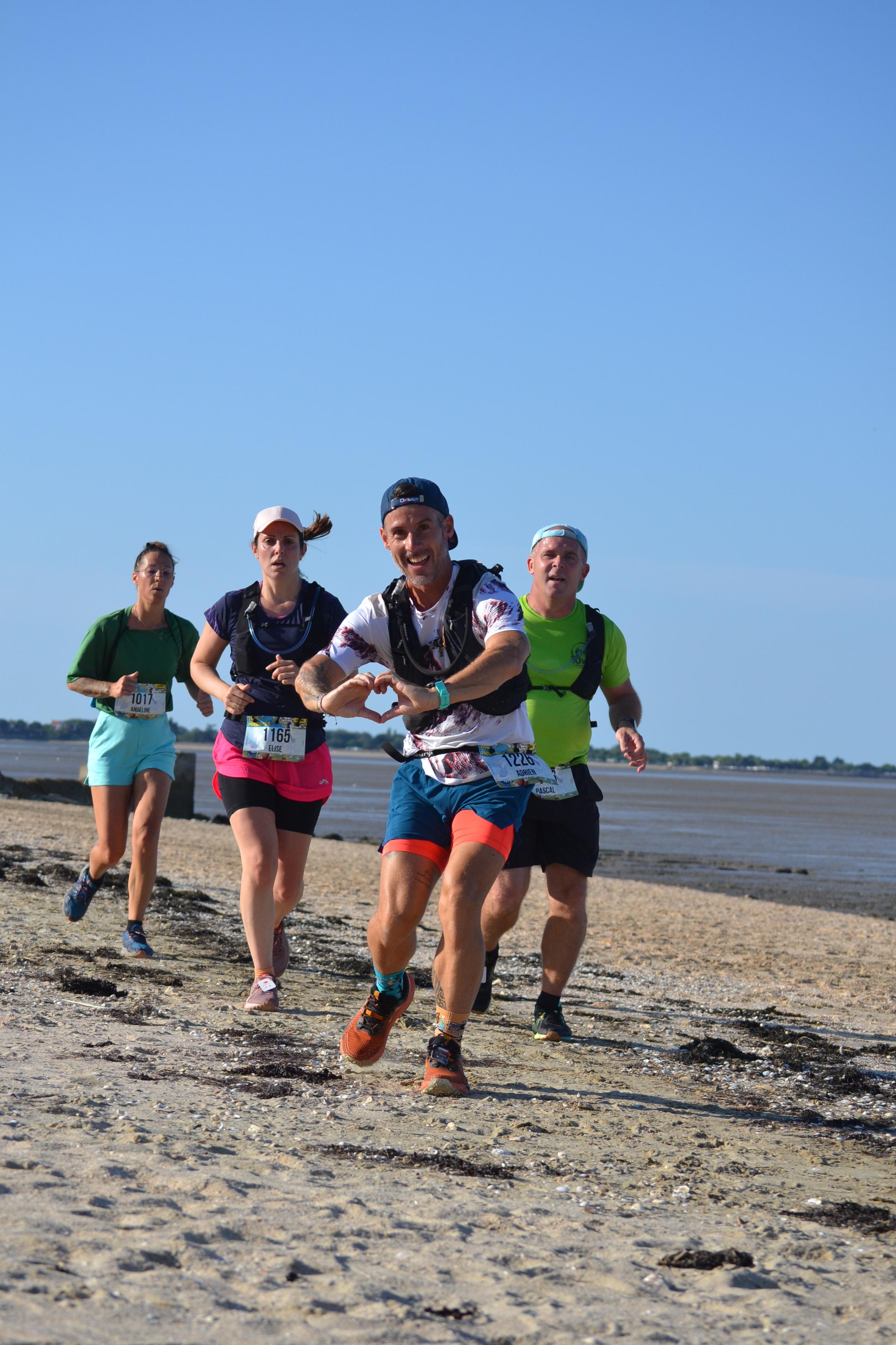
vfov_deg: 20.6
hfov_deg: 13.8
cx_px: 448
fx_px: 3696
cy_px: 672
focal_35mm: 99
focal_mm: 66
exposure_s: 1/1600
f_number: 6.3
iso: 400
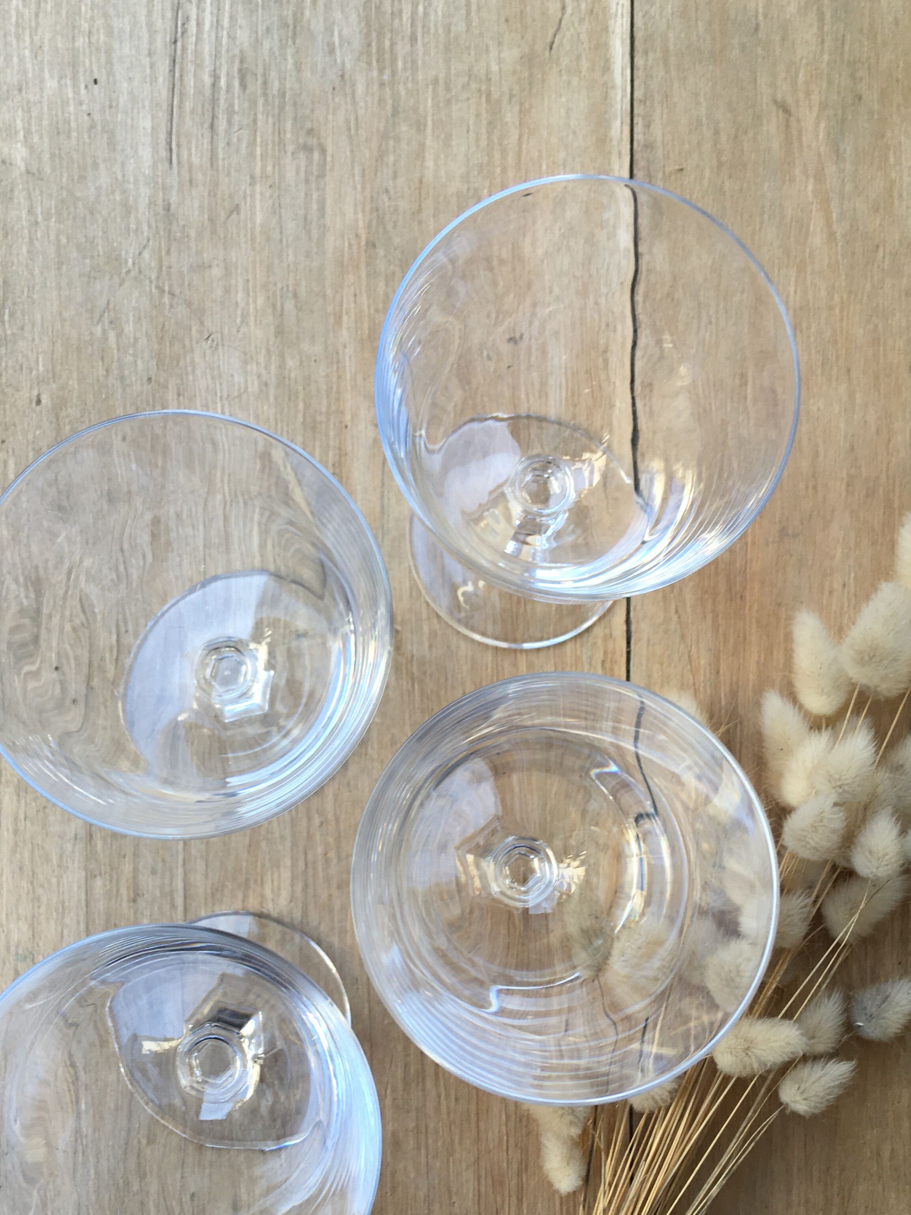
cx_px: 420
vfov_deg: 48.5
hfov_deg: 37.7
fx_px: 1333
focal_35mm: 38
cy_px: 757
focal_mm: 4.15
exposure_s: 1/100
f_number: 2.2
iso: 25
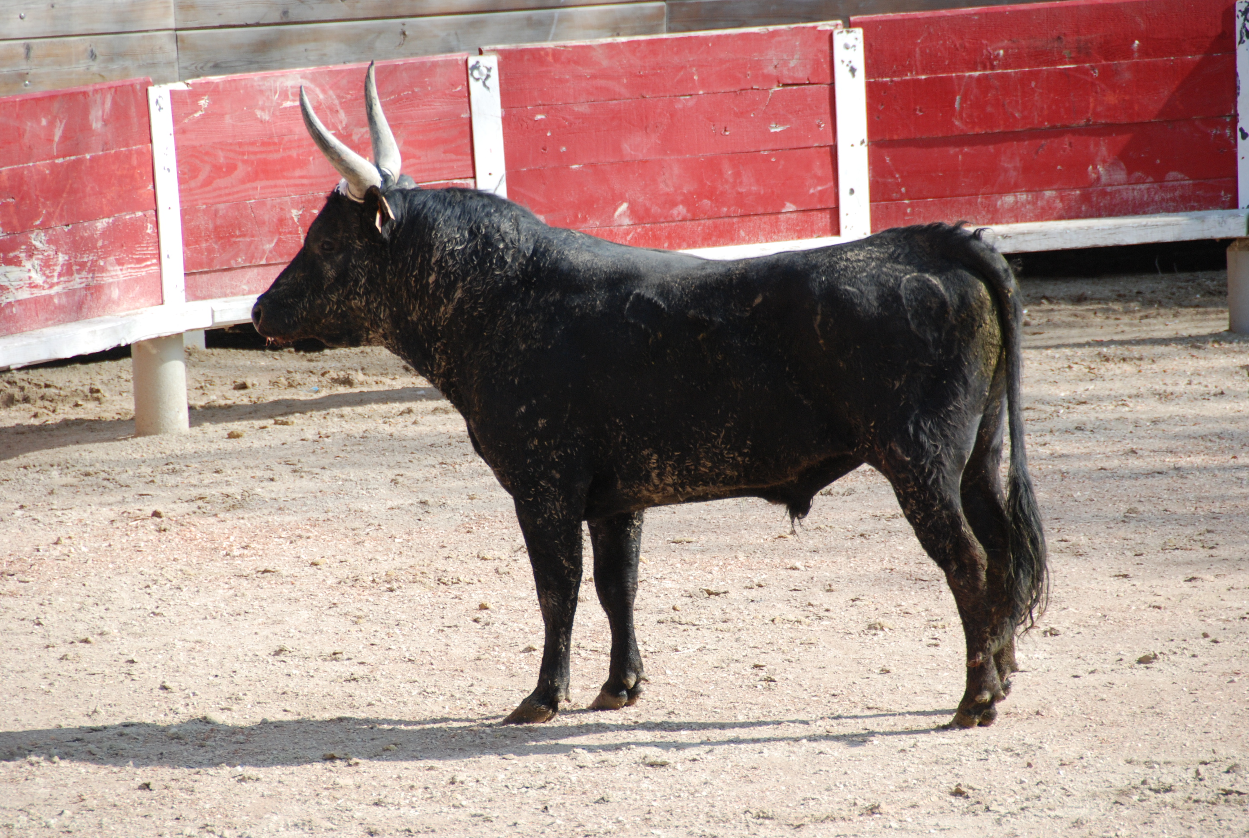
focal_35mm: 300
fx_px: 10430
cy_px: 419
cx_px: 624
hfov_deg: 6.9
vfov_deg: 4.6
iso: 400
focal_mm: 200
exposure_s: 1/640
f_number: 5.6
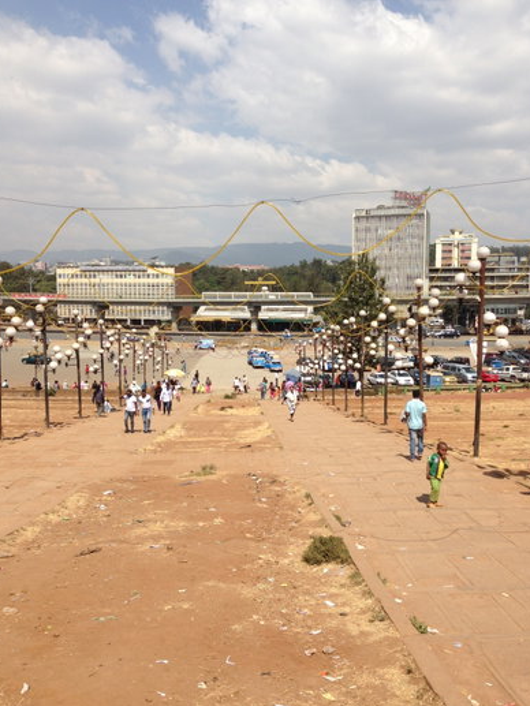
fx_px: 694
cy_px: 353
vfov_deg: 53.9
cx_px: 264
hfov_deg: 41.8
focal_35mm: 34
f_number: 2.4
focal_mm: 4.12
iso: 50
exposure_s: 1/2008
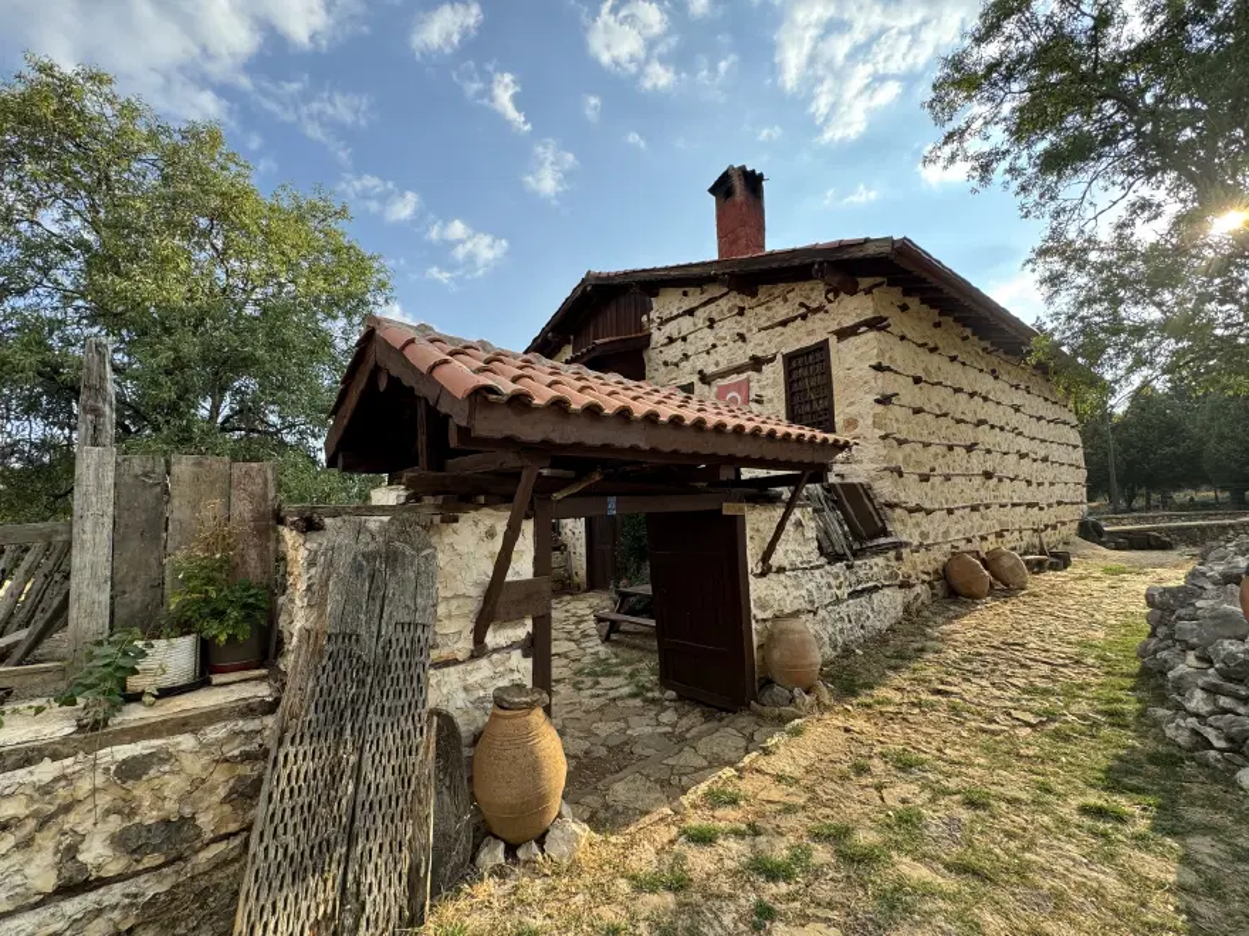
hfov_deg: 102.1
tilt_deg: +7.2
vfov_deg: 85.7
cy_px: 468
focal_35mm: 14
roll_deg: +1.2
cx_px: 624
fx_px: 505
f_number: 2.2
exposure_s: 1/318
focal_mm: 2.22
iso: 40
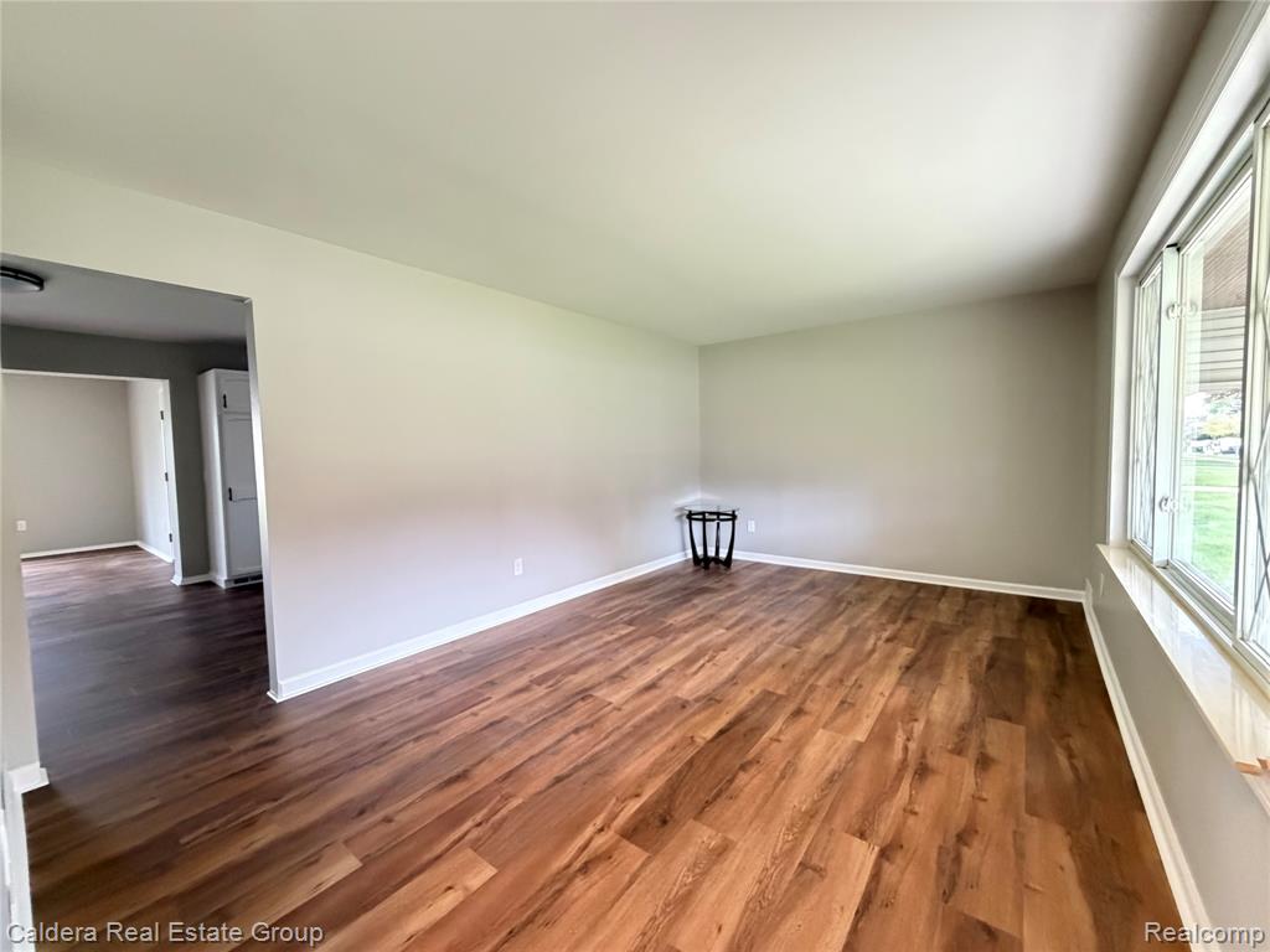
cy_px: 476
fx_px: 514
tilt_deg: -3.1
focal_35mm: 14
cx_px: 635
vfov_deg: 85.7
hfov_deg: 102.1
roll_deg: +1.8
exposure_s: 1/60
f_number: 2.2
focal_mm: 2.22
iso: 800
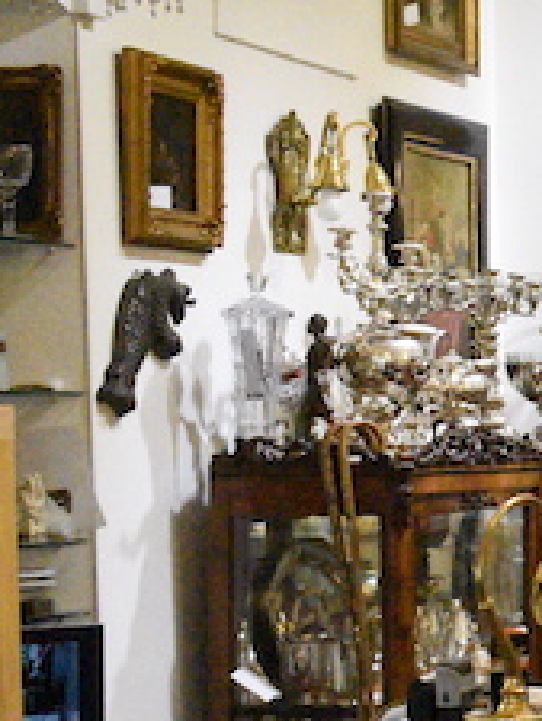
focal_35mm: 118
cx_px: 1187
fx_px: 2455
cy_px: 524
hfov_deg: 11.1
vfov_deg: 16.7
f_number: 3.8
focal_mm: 23
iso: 18000
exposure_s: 1/4000
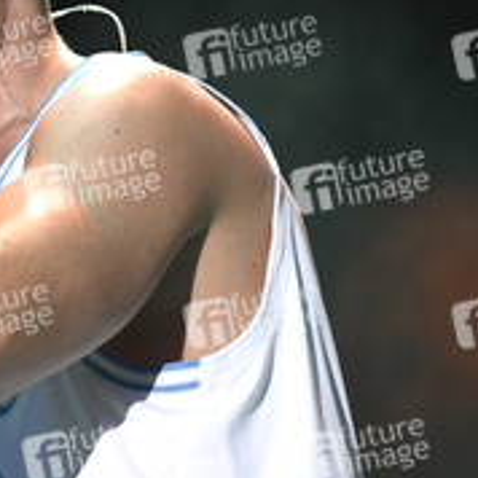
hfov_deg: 5.4
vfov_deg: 5.4
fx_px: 5046
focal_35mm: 323
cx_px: 20
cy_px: 115
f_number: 4
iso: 1600
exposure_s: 1/400
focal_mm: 150
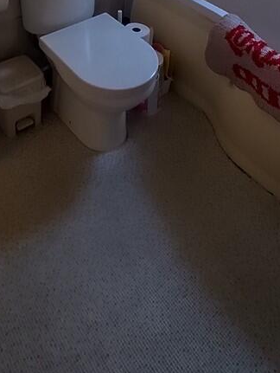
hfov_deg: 37.8
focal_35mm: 38
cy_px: -47
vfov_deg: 39.2
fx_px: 409
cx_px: 130
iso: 320
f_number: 2.2
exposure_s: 1/26.9
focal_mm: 1.65
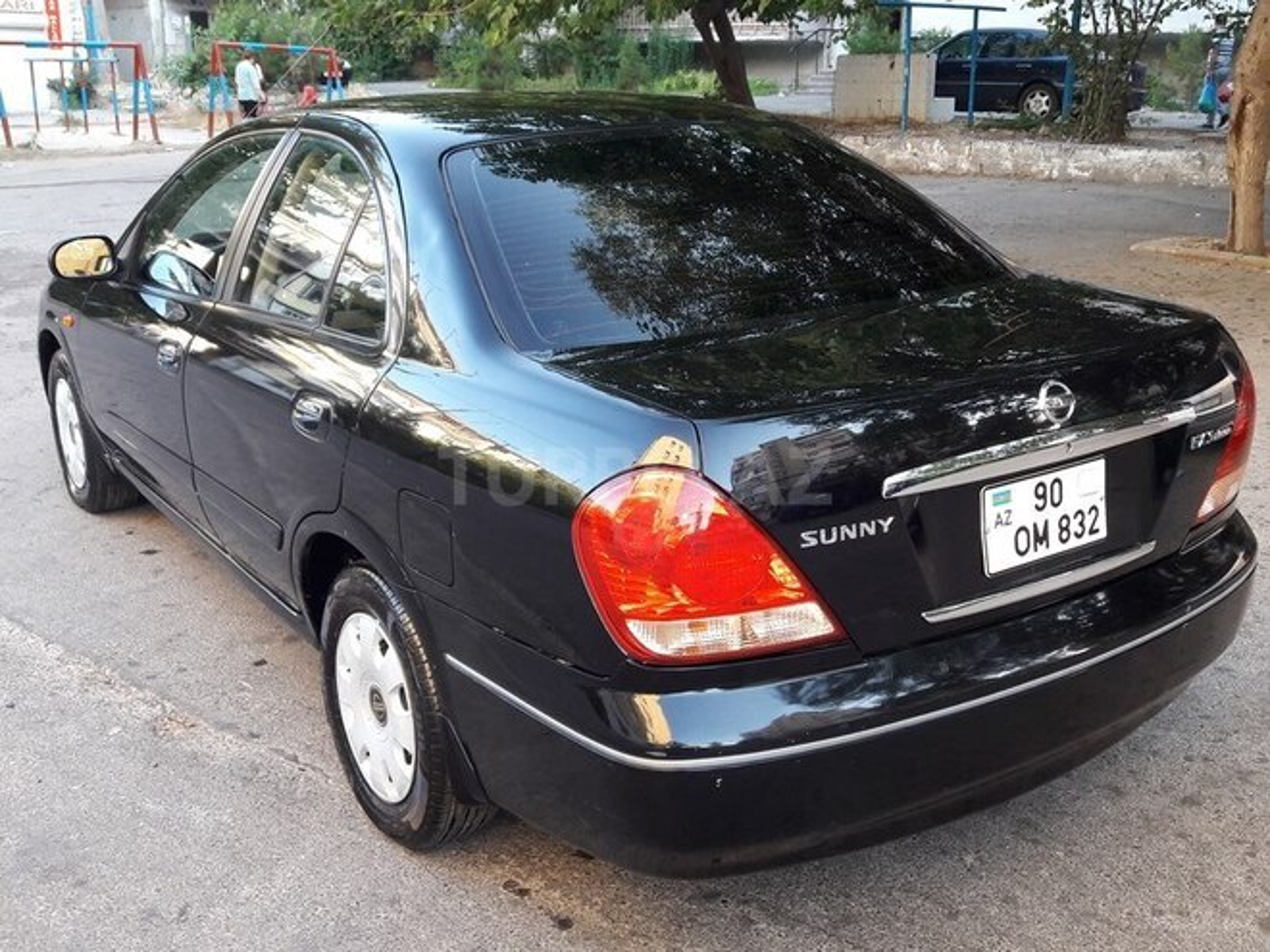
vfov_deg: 49.7
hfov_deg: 63.4
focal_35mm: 28
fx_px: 1027
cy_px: 476
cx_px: 635
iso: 64
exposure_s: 1/50
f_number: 1.9
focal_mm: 3.7
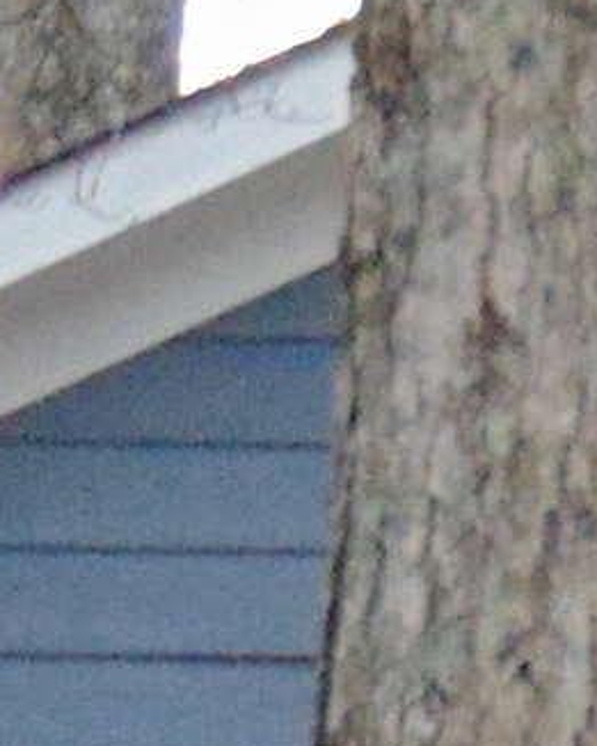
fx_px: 50686
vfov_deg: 0.8
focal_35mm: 2296
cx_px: 1116
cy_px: 1565
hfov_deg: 0.7
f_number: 4.1
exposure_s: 1/125
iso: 400
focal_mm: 44.9
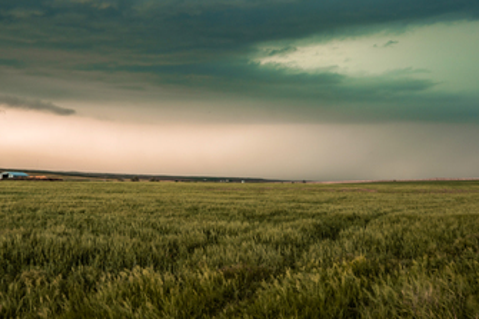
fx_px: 572
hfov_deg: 45.4
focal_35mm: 43
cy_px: 39
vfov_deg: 30.0
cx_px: 249
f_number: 8
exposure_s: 1/30
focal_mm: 24
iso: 100
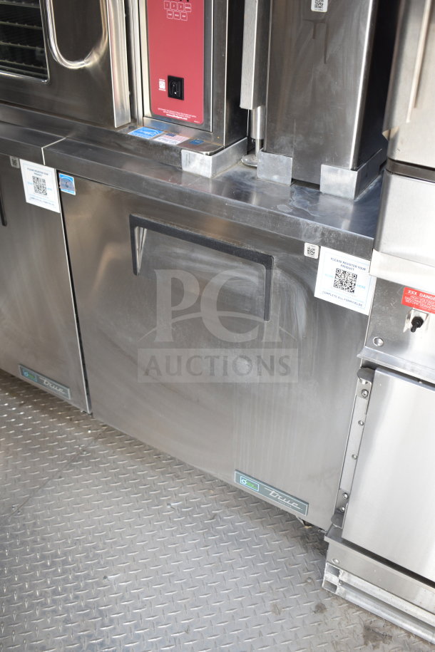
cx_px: 218
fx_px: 625
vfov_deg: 55.1
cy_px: 326
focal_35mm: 34
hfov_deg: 38.4
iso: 450
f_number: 3.8
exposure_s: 1/40
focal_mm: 23
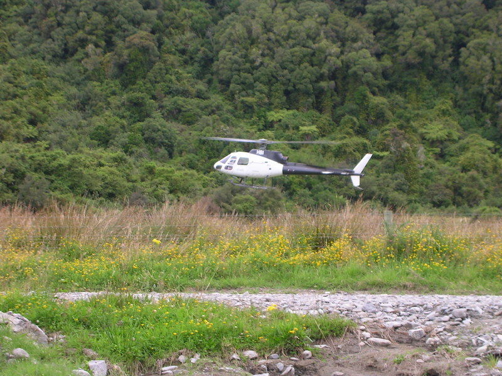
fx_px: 1668
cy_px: 188
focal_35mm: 115
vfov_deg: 12.9
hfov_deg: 17.1
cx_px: 251
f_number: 4.9
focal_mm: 17.4
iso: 50
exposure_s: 1/36.4
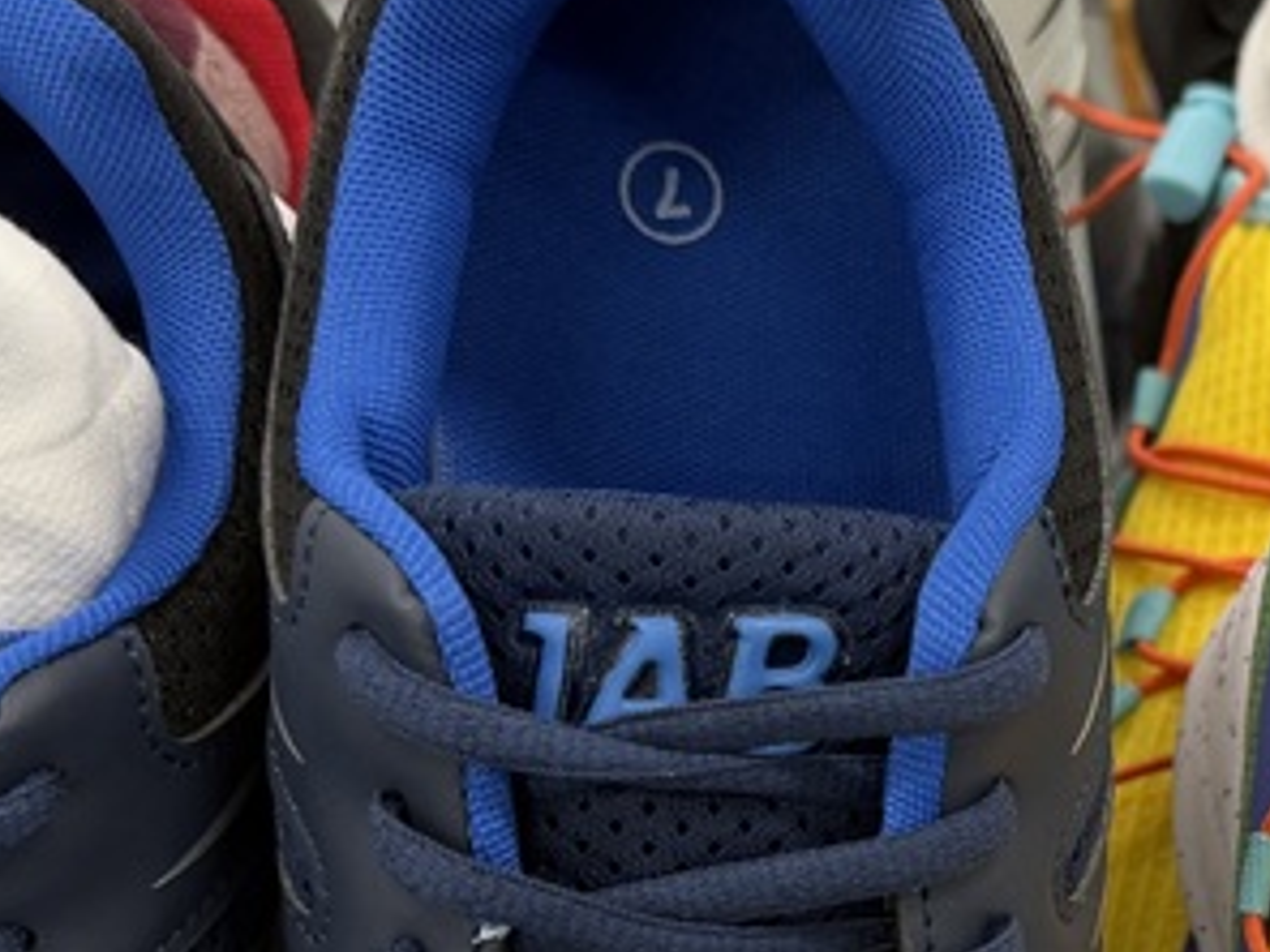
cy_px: 892
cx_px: 1261
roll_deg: +1.2
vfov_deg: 17.5
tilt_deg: -29.6
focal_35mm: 83
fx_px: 3045
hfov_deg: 22.7
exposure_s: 1/60
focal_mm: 6.76
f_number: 1.78
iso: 125
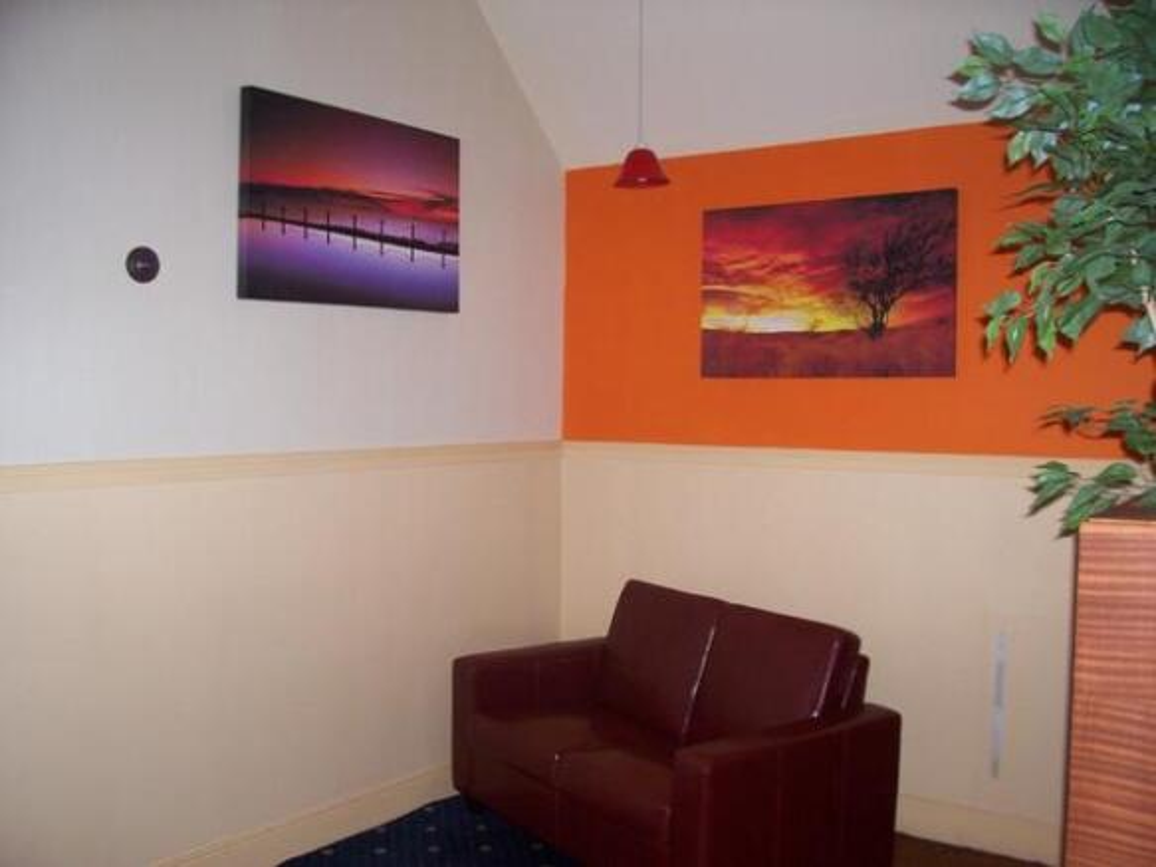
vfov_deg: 41.8
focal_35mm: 34
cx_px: 578
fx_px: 1135
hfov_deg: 54.0
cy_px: 434
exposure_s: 1/112
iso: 140
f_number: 2.7
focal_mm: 5.6
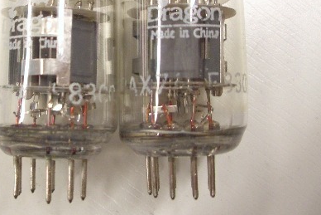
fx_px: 535
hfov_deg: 33.2
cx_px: 122
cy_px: 43
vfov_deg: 22.3
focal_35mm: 60
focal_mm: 5.8
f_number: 2.6
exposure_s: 1/15
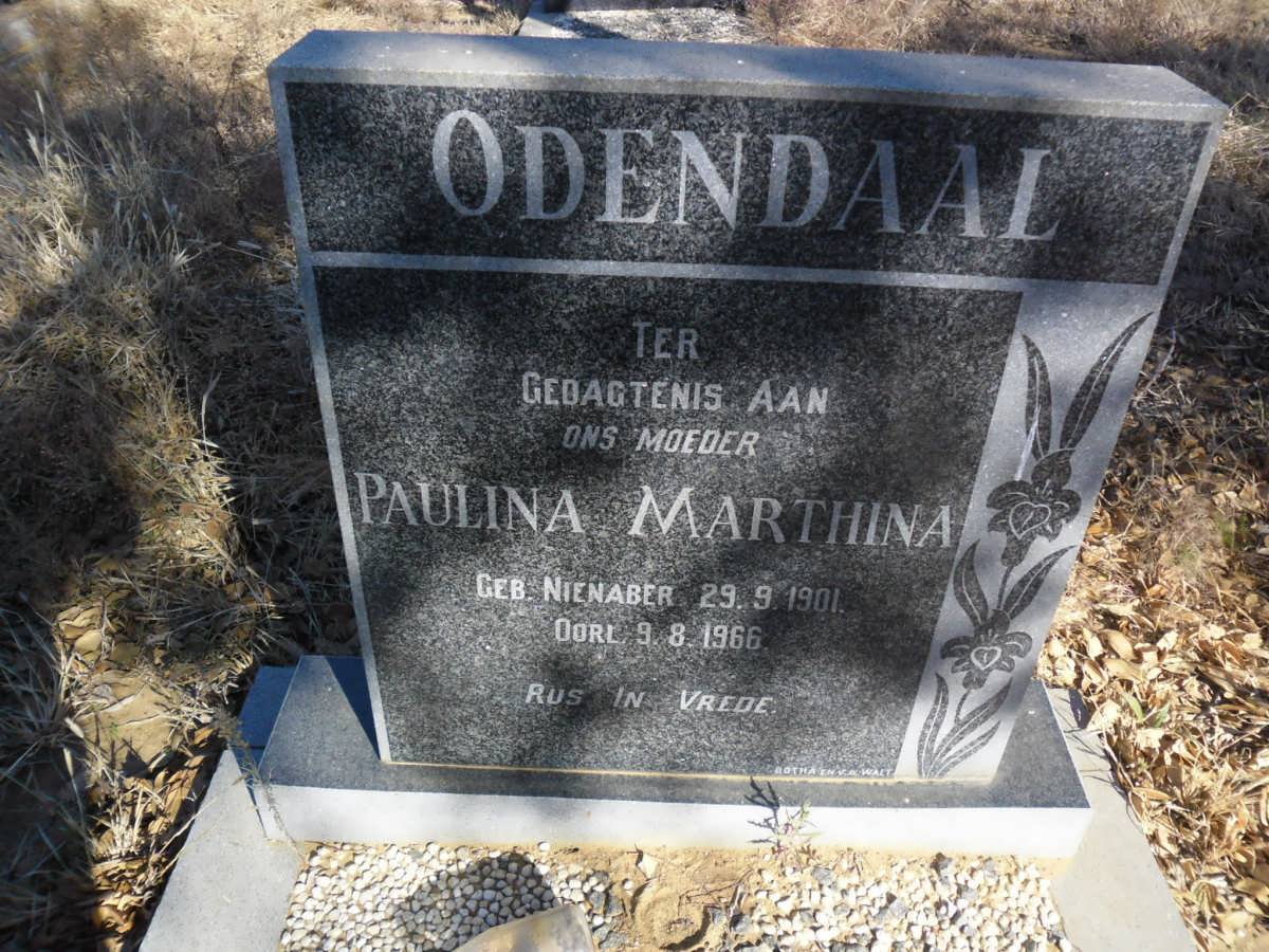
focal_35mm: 27
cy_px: 476
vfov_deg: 51.4
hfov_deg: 65.3
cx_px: 634
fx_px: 990
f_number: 3.5
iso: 80
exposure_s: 1/430
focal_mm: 4.9
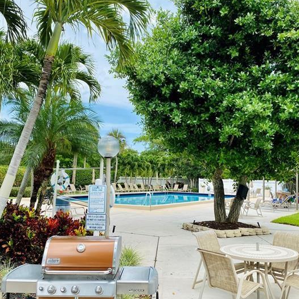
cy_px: 155
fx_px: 342
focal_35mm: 35
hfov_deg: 47.2
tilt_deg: +3.8
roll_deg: -2.1
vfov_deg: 47.2
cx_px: 154
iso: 32
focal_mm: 4.25
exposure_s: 1/1504
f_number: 1.8
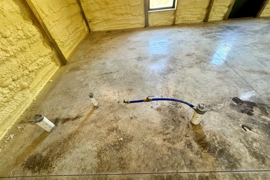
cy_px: 100
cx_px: 137
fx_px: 113
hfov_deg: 100.4
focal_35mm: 15
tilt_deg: -49.0
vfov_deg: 77.1
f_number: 2.2
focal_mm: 2.22
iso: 400
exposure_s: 1/60
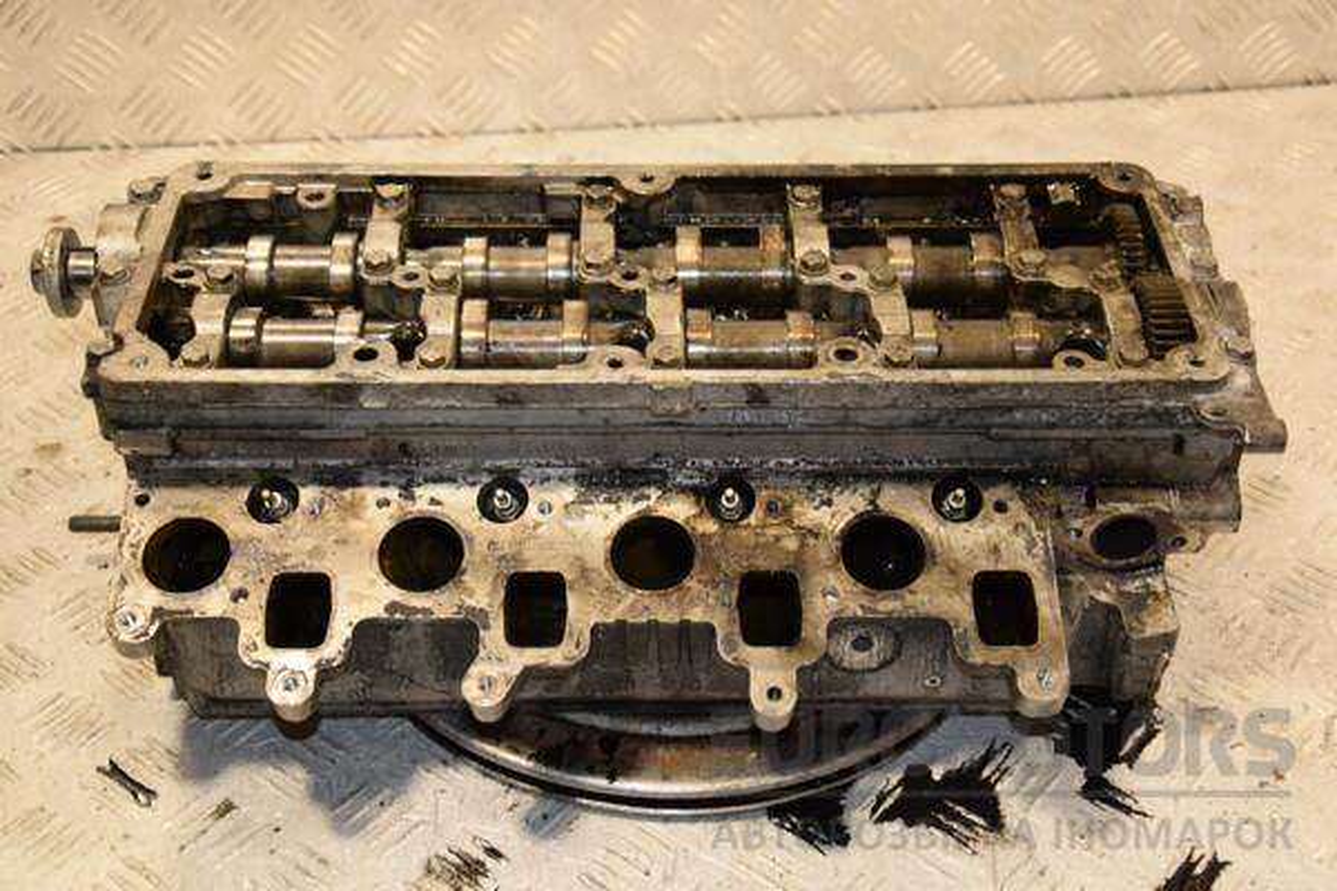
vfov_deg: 25.8
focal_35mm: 52
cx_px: 668
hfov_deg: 37.9
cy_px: 446
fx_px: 1950
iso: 800
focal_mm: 35
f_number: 5
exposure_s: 1/125
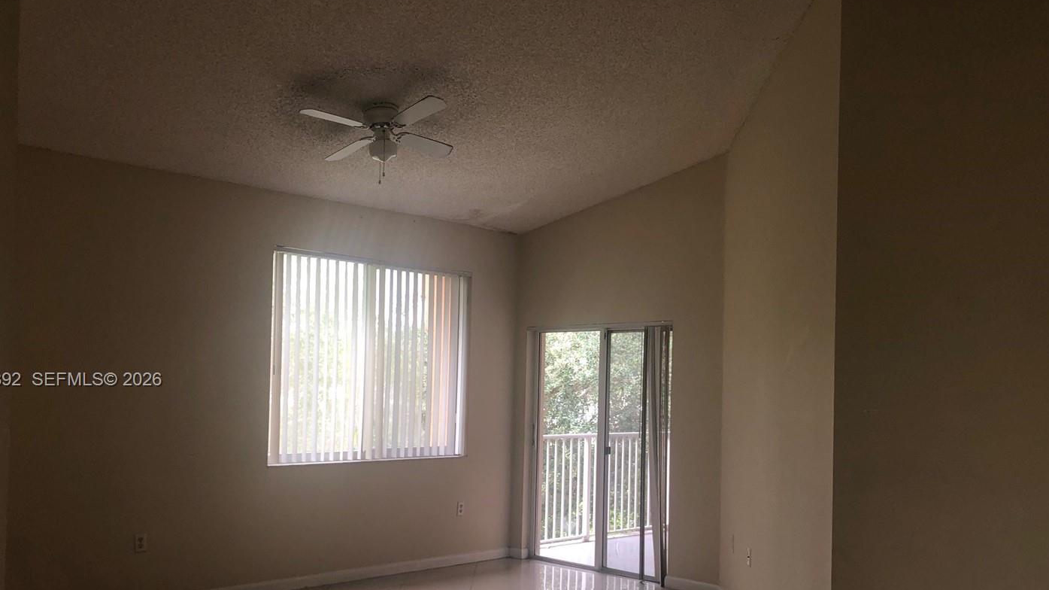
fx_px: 973
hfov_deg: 56.6
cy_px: 381
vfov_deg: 33.5
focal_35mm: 35
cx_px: 529
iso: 25
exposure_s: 1/20
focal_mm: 3.99
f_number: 1.8
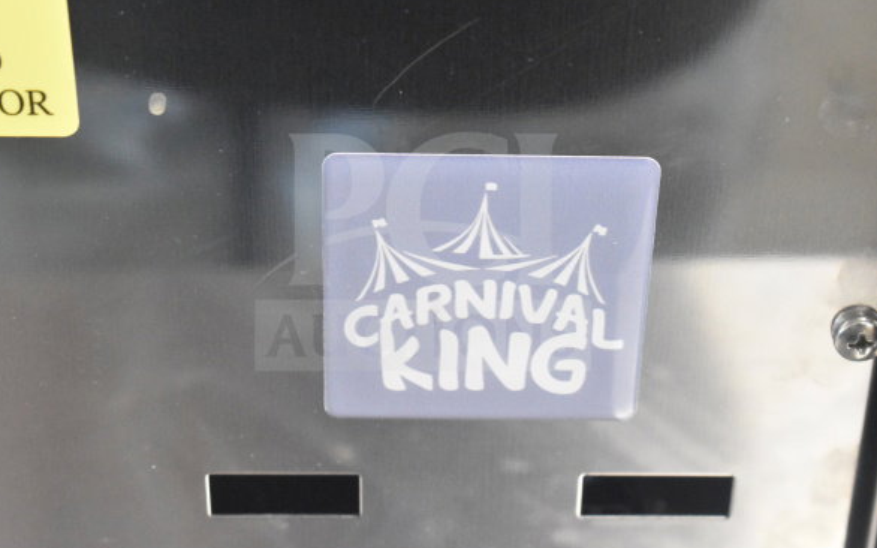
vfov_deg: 14.9
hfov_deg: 23.7
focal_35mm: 88
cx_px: 422
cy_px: 252
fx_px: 2092
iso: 10000
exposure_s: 1/100
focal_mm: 55
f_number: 5.6
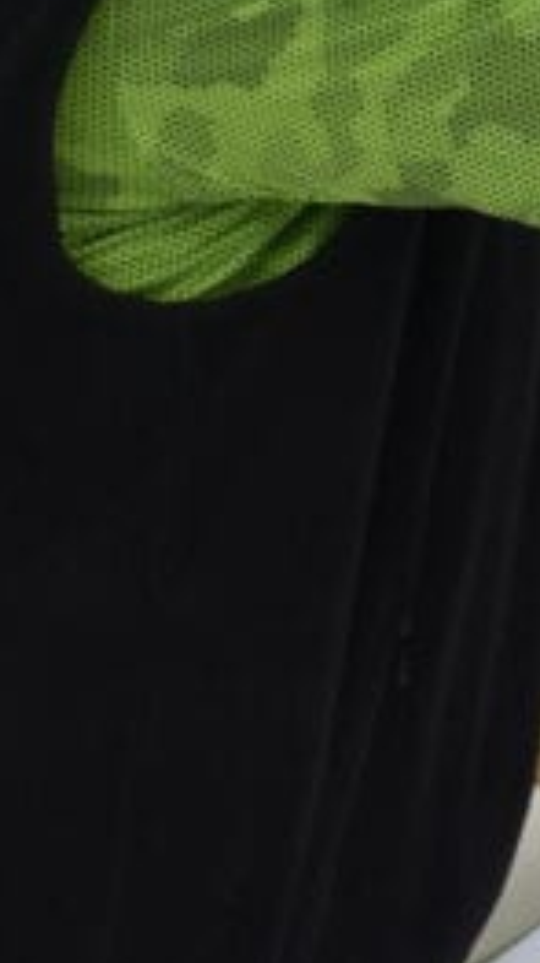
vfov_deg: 11.4
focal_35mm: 189
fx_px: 4815
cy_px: 206
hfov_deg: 6.0
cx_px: 1495
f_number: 9
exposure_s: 1/320
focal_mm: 35
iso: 200
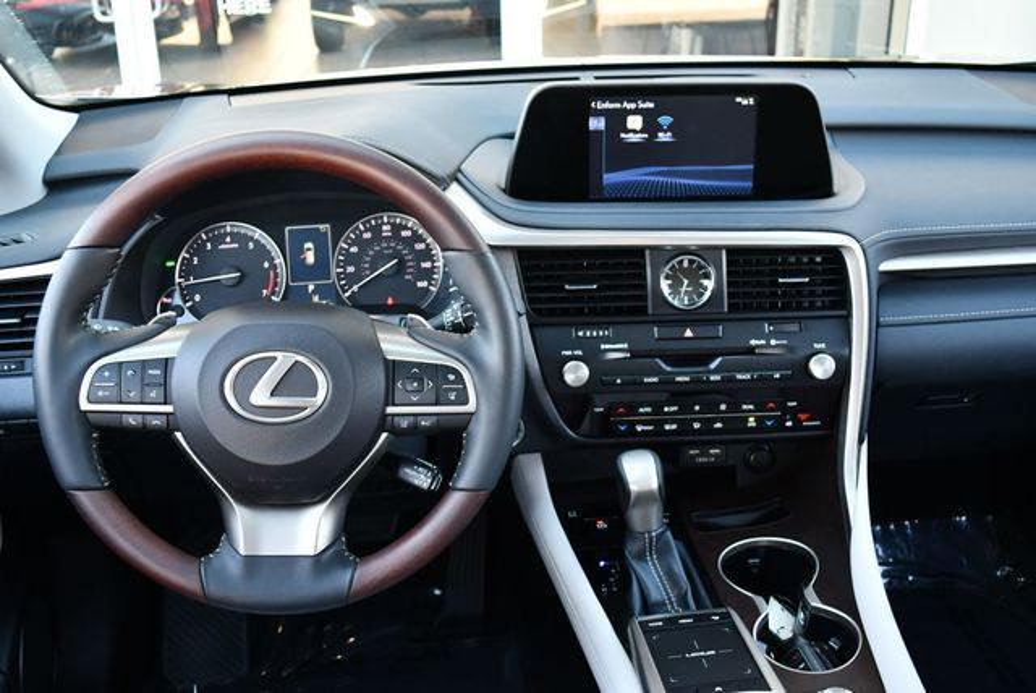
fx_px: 1037
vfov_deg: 36.9
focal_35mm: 36
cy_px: 346
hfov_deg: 53.1
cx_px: 518
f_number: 3.5
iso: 900
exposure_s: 1/125
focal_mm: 18
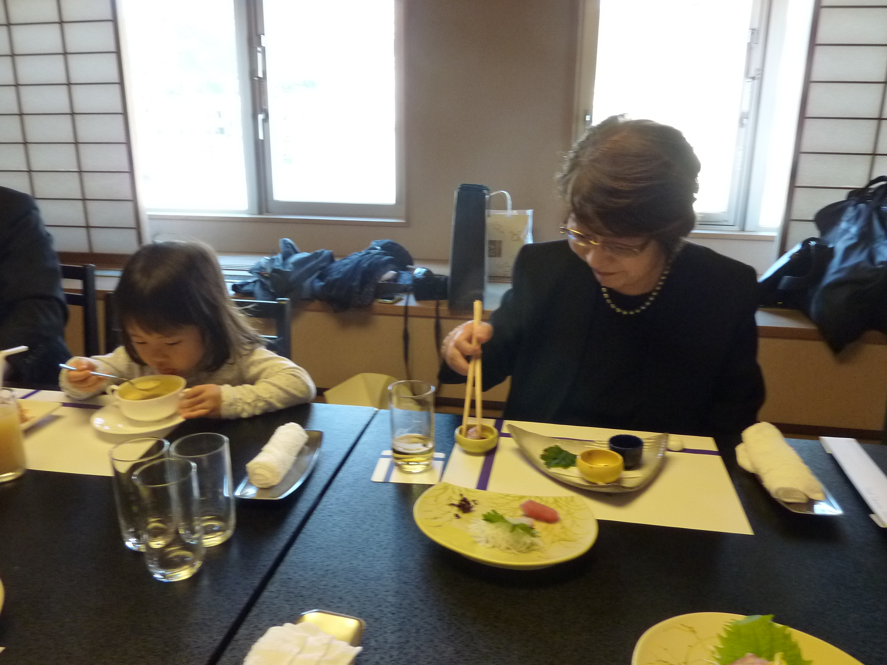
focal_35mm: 25
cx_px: 444
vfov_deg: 54.9
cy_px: 332
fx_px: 641
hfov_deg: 69.4
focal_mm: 4.1
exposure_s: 1/30
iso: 320
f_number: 3.3
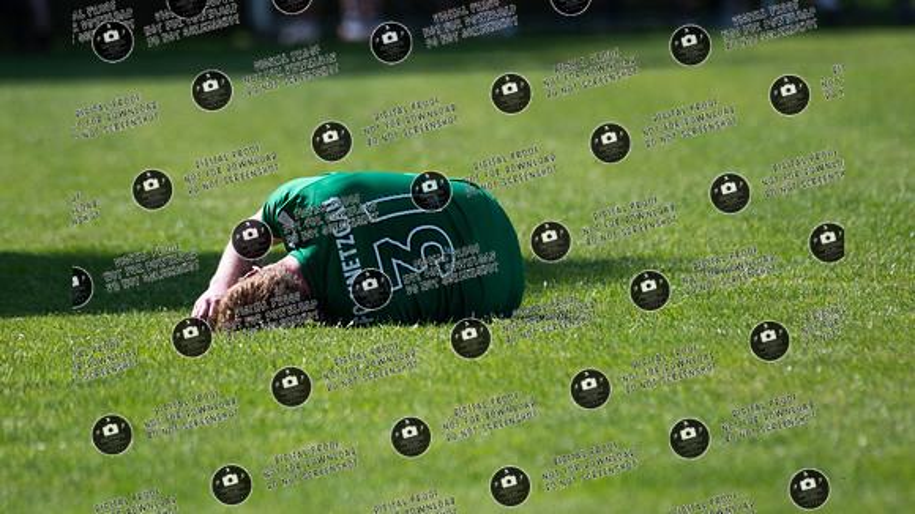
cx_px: 415
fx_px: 16688
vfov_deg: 1.8
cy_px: 229
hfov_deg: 3.1
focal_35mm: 688
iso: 360
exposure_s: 1/1600
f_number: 5.6
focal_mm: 440
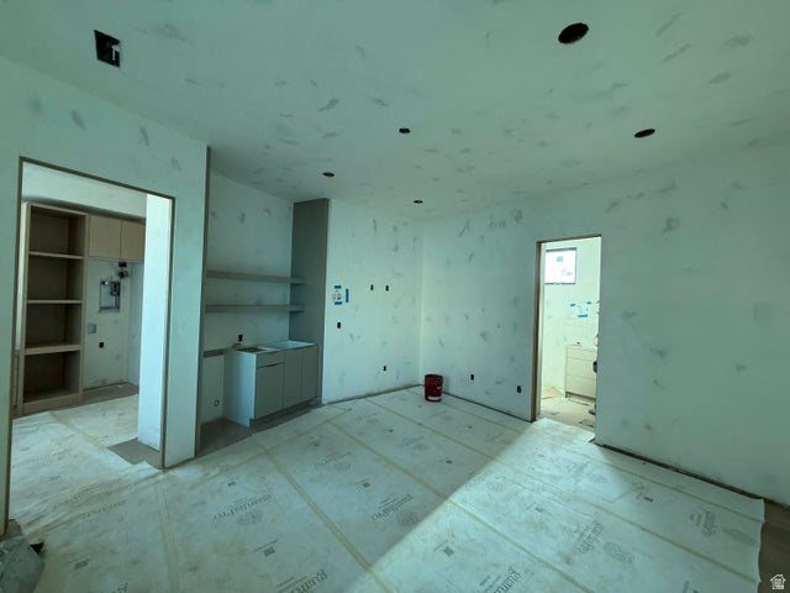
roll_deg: -2.1
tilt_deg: +2.0
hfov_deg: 102.1
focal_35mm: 14
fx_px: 320
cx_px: 395
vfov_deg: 85.7
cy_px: 296
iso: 200
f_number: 2.2
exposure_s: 1/99
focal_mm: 2.22
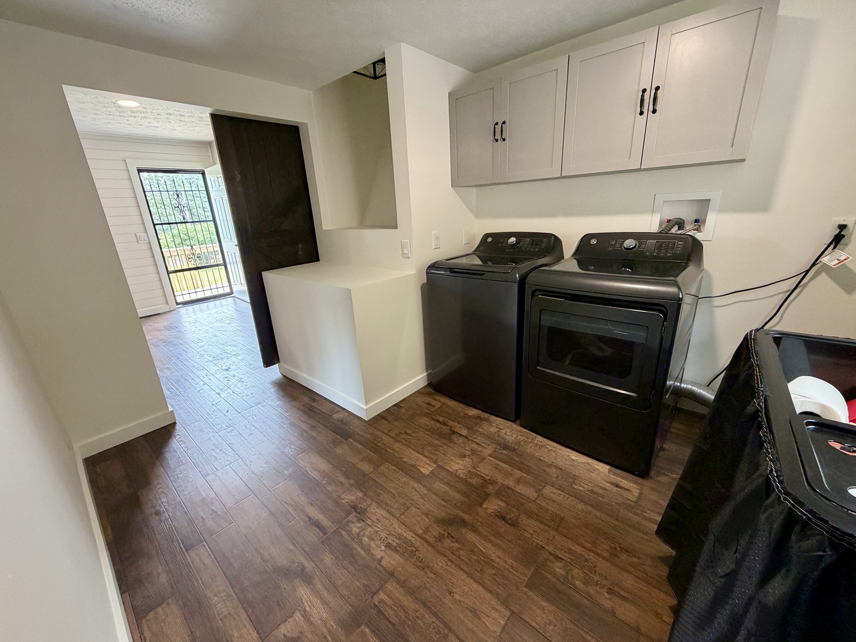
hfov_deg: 102.1
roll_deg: +3.7
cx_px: 428
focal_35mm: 14
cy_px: 321
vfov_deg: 85.7
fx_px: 346
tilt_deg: -18.7
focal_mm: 2.22
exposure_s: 1/85
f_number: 2.2
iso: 320
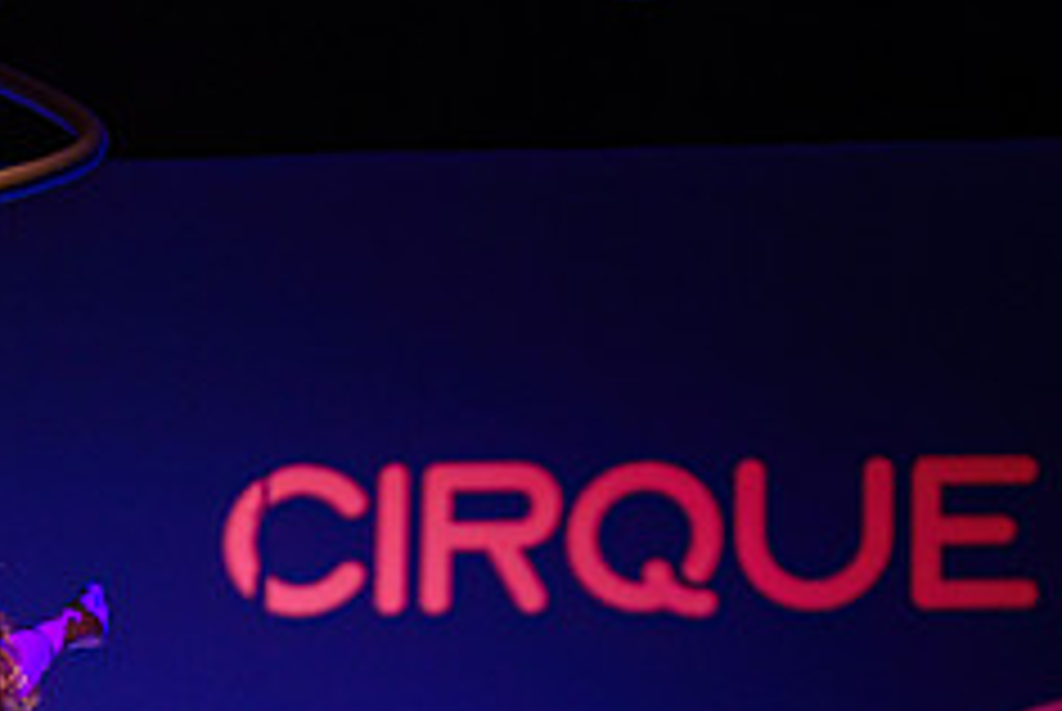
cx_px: 476
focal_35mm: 149
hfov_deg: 13.8
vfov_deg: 9.0
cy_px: 1008
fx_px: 4401
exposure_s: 1/400
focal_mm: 50
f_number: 1.2
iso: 1600
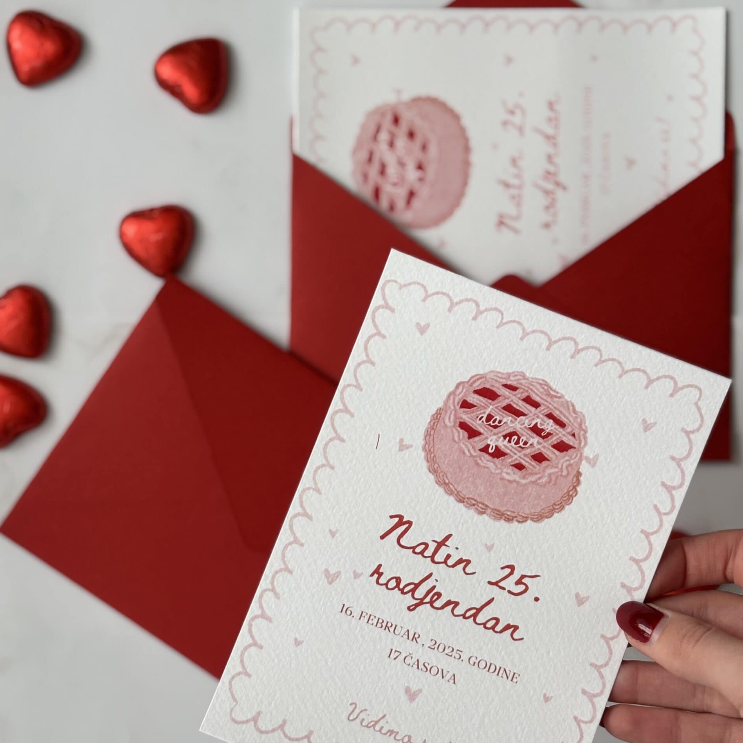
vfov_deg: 27.7
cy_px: 422
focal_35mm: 62
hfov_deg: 27.7
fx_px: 1506
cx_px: 374
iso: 64
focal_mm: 5.96
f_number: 1.6
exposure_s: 1/60
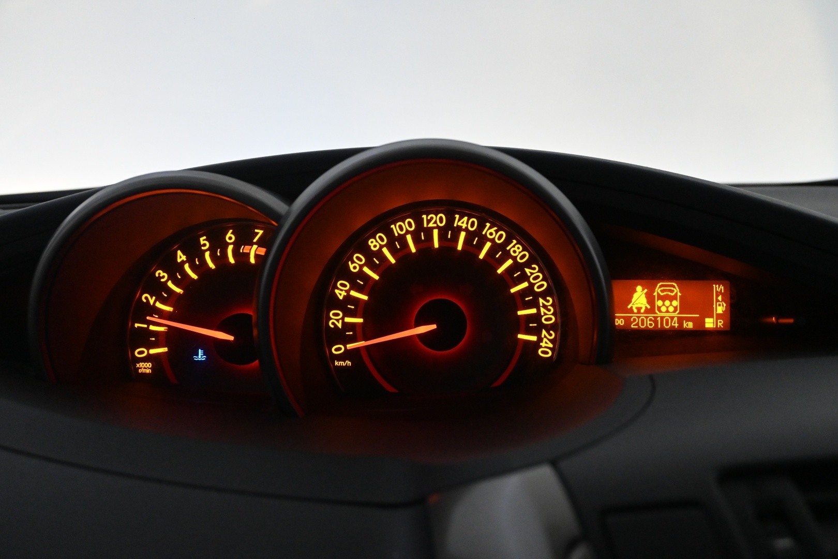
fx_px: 786
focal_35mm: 34
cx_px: 419
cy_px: 280
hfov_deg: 56.1
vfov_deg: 39.1
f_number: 5
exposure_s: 1/100
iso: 3200
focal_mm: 22.5
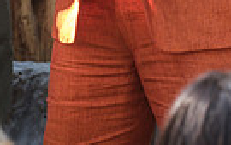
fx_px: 5785
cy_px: -84
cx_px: 339
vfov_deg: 1.4
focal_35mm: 917
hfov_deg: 2.3
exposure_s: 1/60
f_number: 5.6
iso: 400
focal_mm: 140
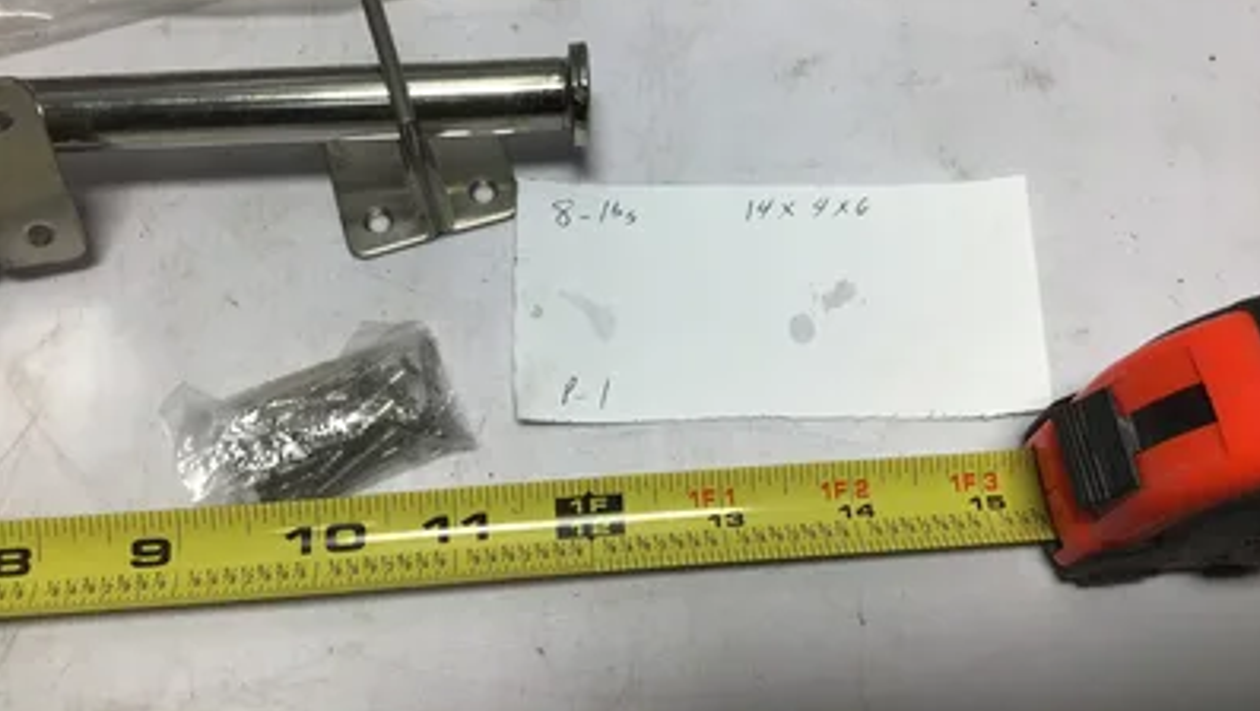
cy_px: 238
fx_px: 1137
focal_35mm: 34
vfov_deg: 34.4
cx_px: 632
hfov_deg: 58.0
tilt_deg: -63.3
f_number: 2.4
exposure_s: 1/197
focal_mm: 3.3
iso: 25
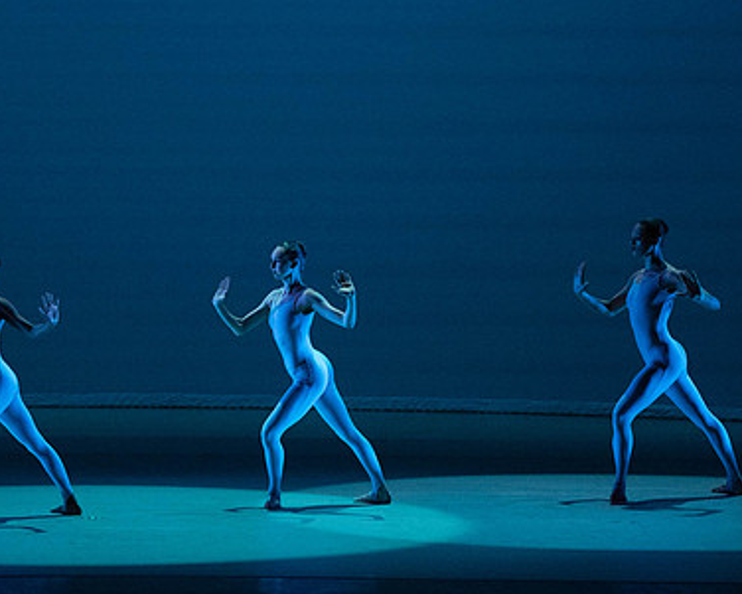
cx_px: 294
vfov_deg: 5.8
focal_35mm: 265
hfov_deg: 7.3
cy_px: 271
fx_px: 5821
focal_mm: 183
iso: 16000
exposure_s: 1/400
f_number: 5.6
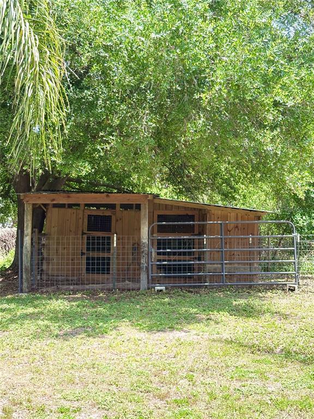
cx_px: 157
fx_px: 629
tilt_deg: +1.7
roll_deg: +1.6
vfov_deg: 36.8
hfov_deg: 28.0
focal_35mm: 52
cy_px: 210
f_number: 1.6
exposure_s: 1/648
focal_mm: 5.96
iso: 50
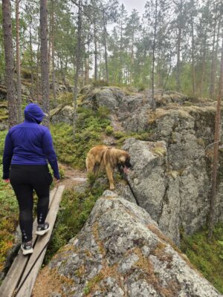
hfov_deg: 58.9
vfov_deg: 73.9
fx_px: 198
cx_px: 112
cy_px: 148
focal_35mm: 23
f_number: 1.8
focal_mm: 5.4
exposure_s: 1/151
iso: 25
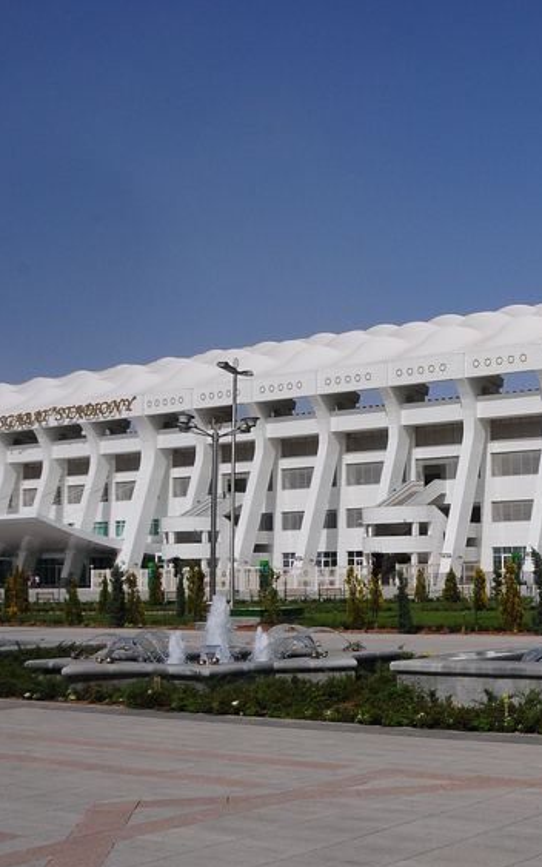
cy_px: 460
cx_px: 662
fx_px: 1181
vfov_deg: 40.3
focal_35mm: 50
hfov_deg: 23.5
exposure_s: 1/800
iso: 250
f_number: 14
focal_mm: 18
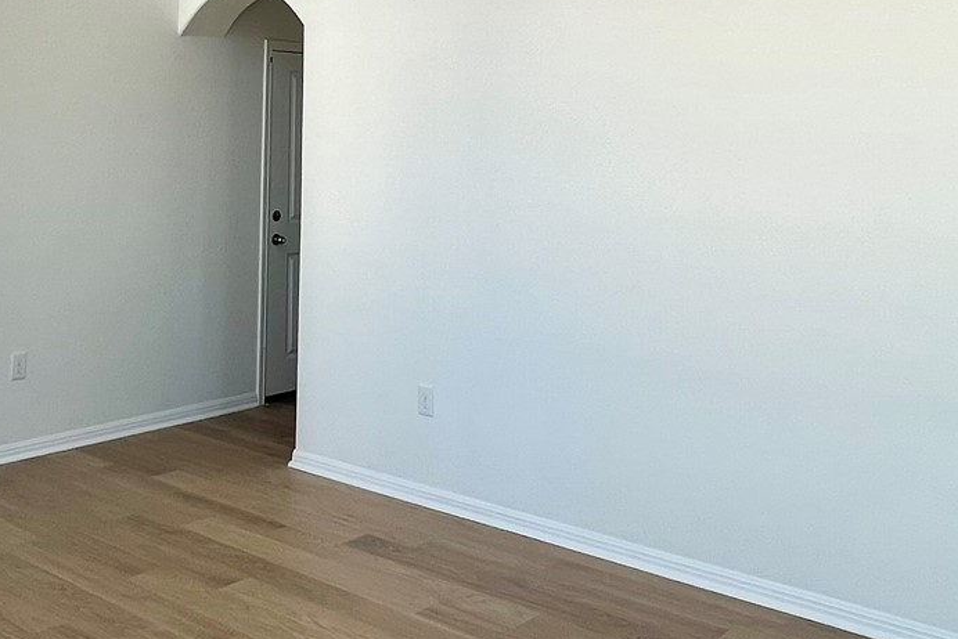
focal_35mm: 40
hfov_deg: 48.0
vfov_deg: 30.7
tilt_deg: +7.3
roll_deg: -0.6
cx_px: 361
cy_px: -19
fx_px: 1065
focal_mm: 1.57
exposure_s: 1/120
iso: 40
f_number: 1.8
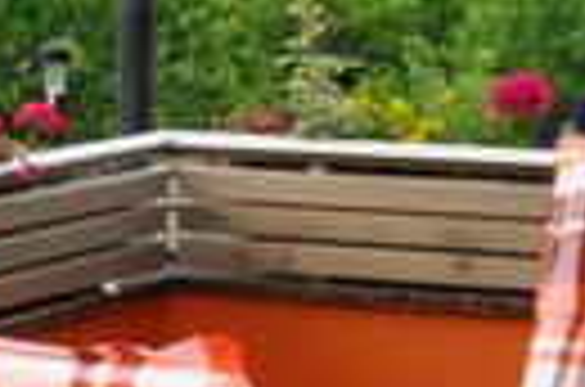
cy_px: 218
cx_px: 590
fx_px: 3291
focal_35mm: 203
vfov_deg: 6.7
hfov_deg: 10.1
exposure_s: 1/200
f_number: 25
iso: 2500
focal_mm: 22
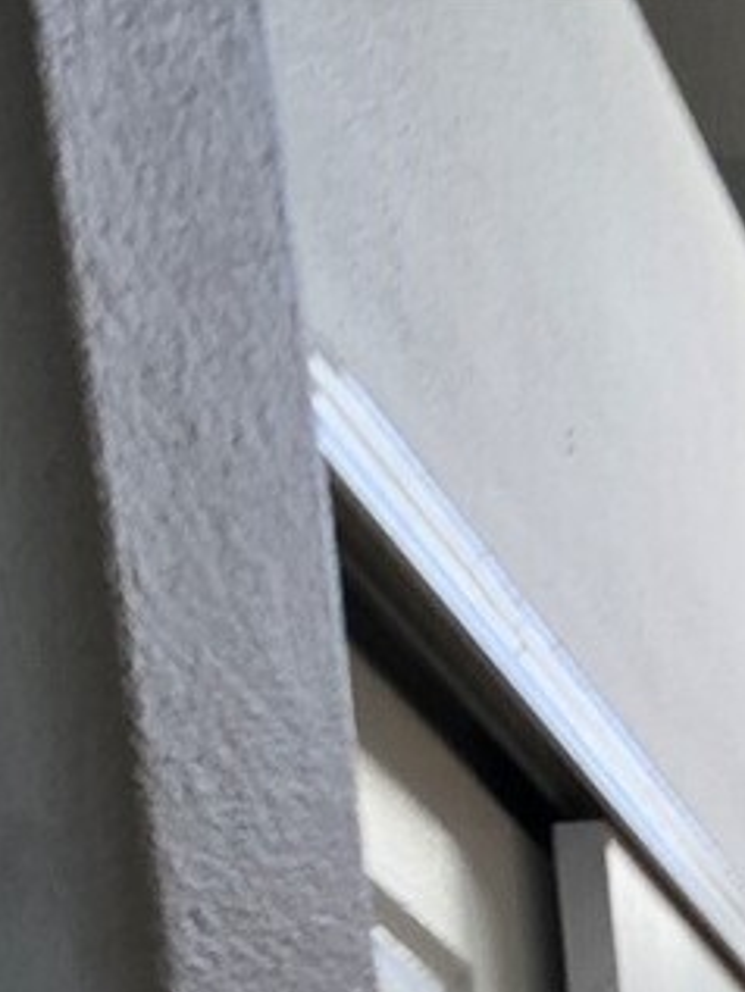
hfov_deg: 17.4
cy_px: 2244
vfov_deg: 16.5
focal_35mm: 59
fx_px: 1692
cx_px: 1512
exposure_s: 1/60
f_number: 2.2
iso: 50
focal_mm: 2.2
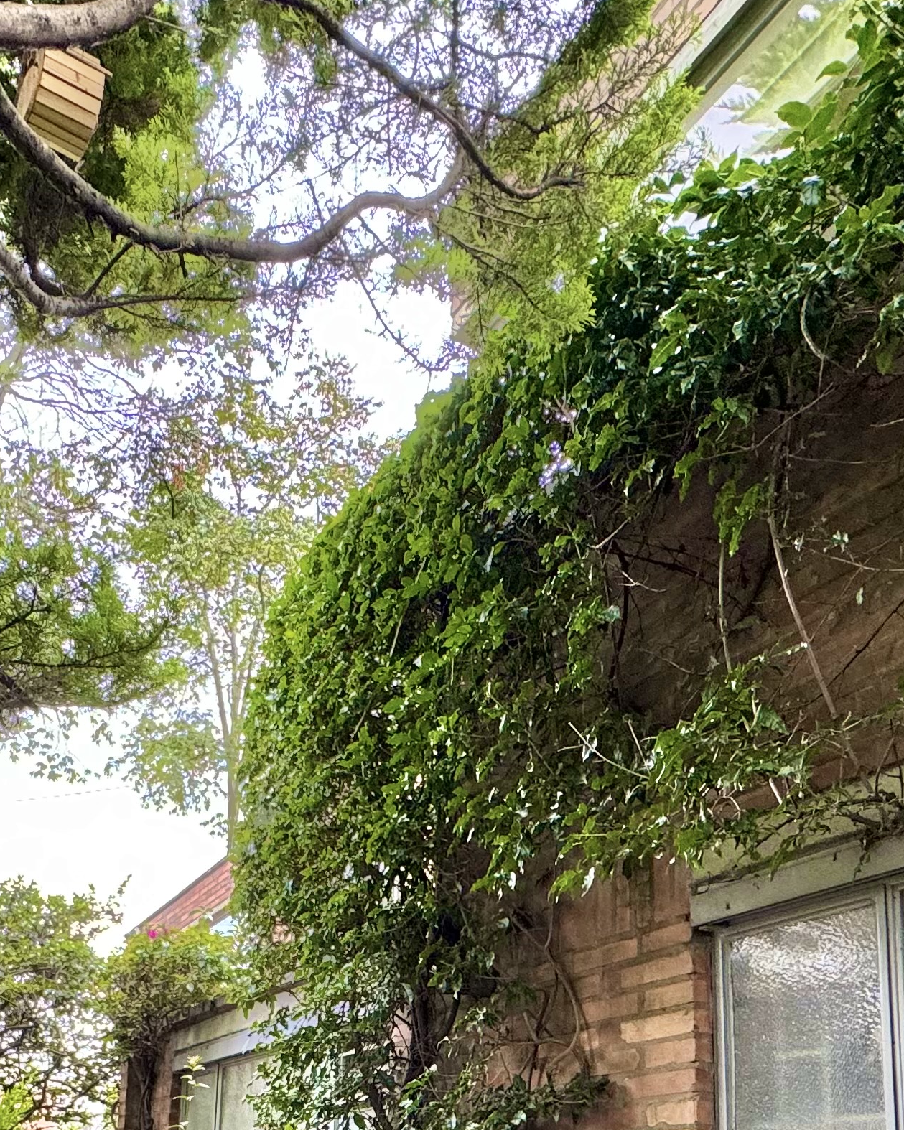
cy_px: 1026
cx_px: 292
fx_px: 1171
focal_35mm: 35
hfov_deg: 41.6
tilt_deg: +10.9
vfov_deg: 46.3
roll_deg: -2.8
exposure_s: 1/99
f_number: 2.2
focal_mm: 2.22
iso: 160
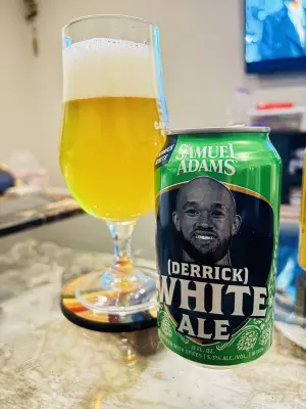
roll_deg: +1.1
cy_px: 204
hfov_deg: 53.1
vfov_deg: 67.3
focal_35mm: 26
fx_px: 306
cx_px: 153
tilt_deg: -11.4
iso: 3200
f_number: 1.6
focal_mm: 5.96
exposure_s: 1/15
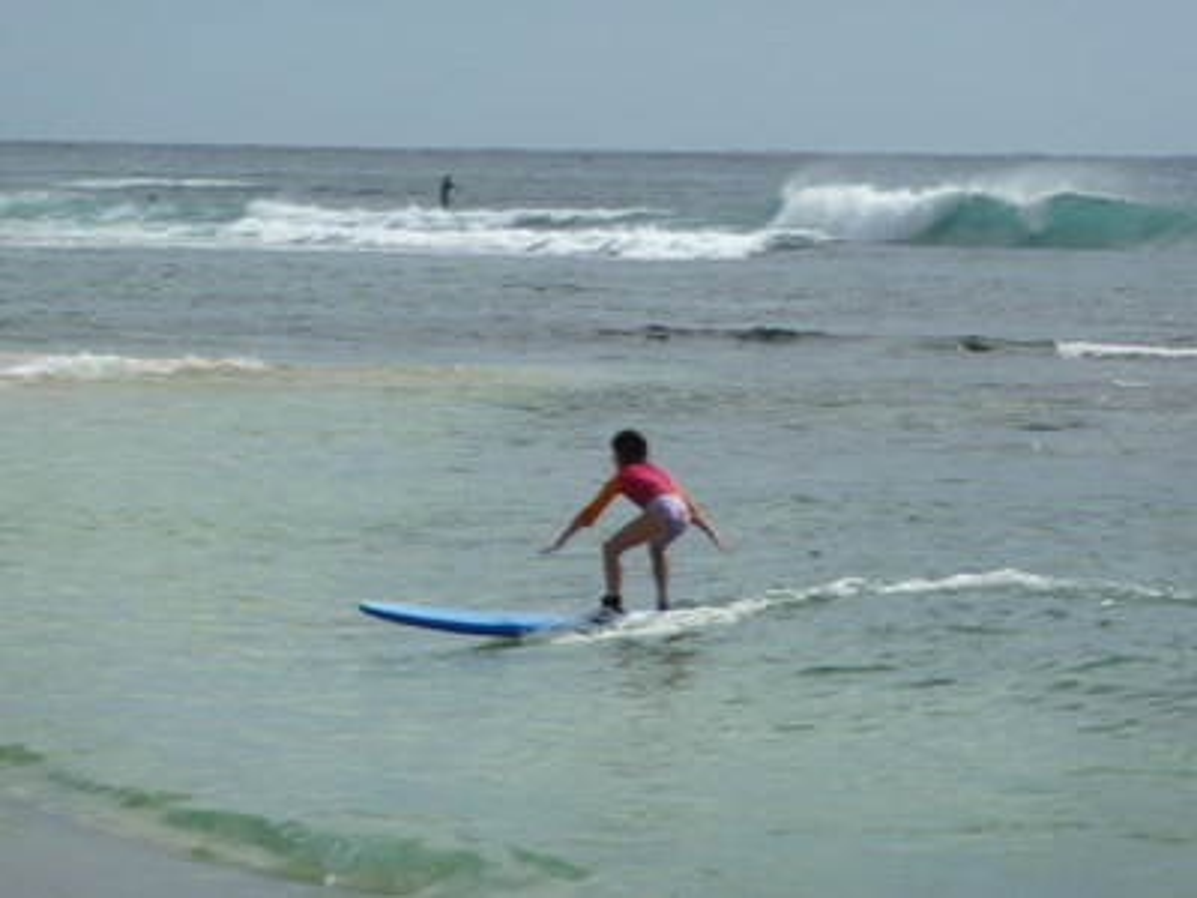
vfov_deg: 5.0
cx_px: 598
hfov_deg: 6.6
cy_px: 449
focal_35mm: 300
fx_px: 10374
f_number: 5.6
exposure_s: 1/1000
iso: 80
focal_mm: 49.2
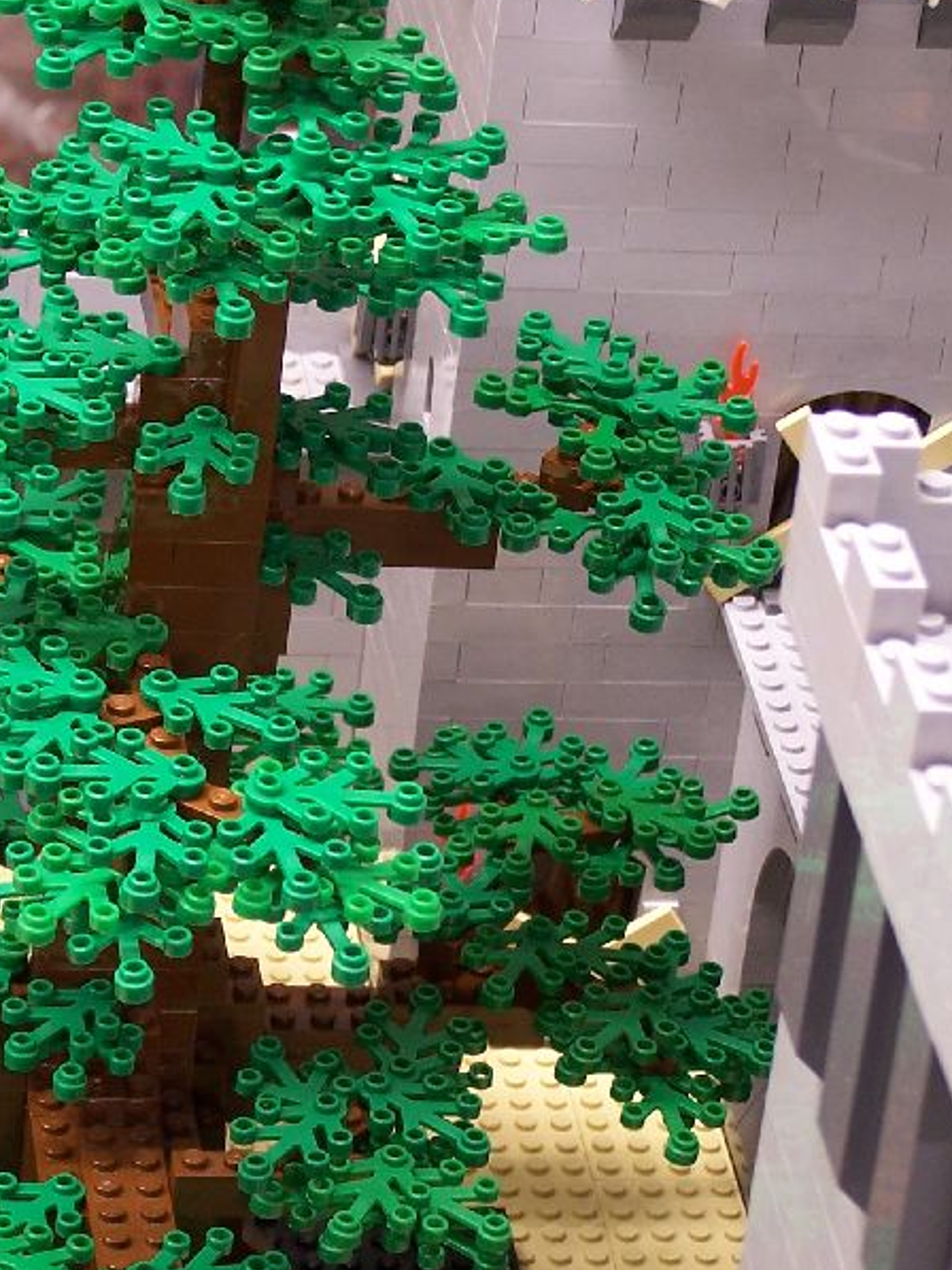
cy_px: 684
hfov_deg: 9.2
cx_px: 147
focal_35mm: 161
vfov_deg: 12.3
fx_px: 5908
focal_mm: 15.6
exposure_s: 1/3
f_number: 3.2
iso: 80
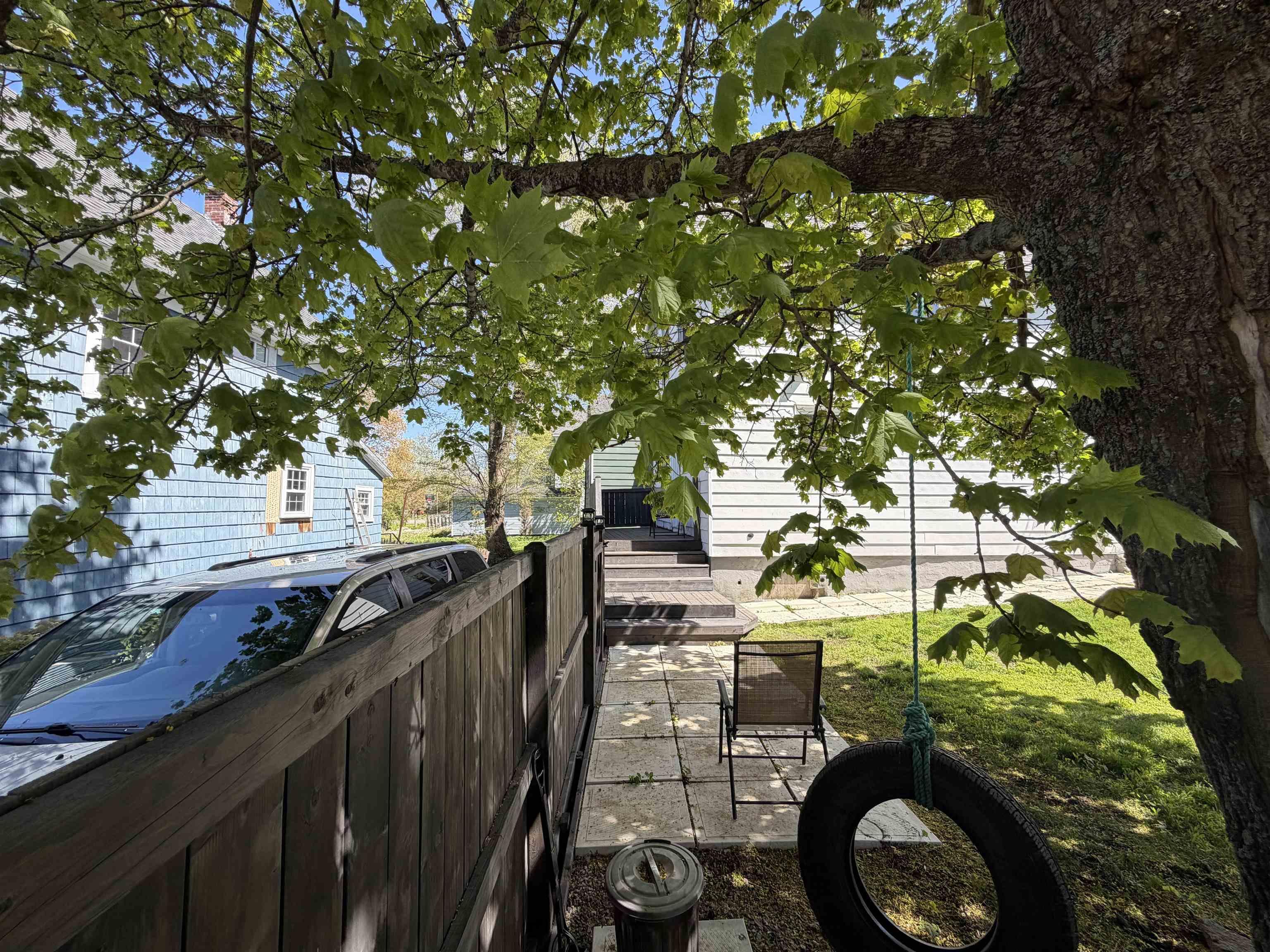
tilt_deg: +3.9
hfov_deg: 102.1
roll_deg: -0.7
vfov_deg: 85.7
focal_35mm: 14
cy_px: 476
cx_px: 635
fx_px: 514
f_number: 2.2
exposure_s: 1/502
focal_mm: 2.22
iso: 50
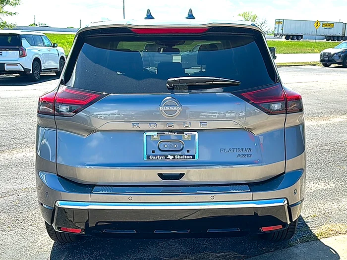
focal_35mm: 38
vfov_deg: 37.7
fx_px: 381
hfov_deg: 49.0
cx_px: 174
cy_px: 130
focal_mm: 6.86
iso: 80
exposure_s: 1/2747
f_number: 1.78
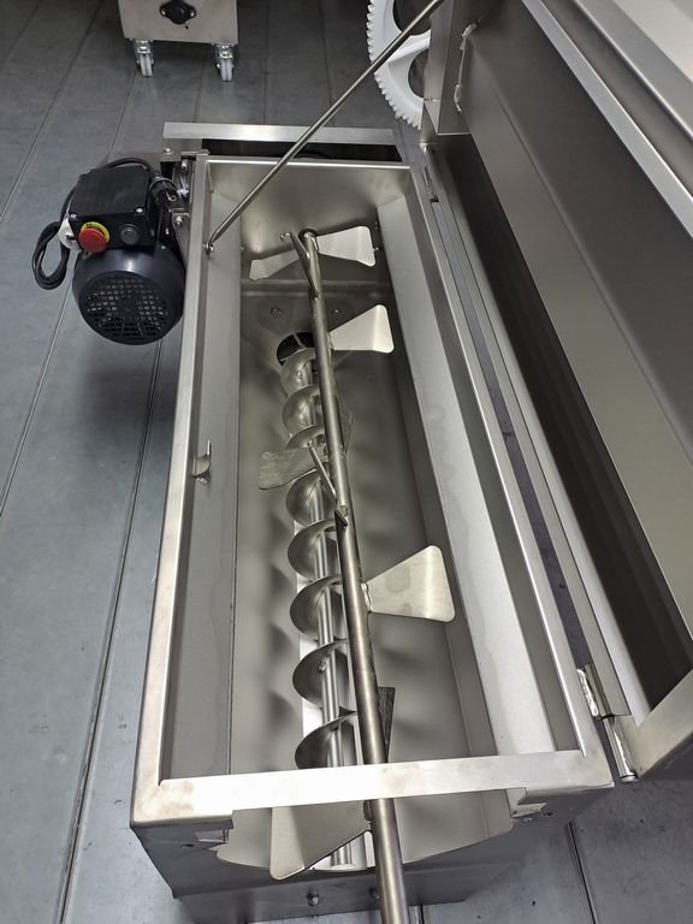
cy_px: 462
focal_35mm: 25
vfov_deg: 69.4
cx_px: 346
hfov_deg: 54.9
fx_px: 667
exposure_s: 1/33
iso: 80
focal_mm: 4.65
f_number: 1.8
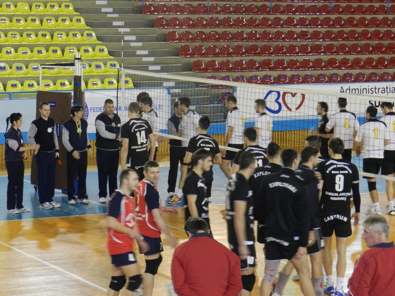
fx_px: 1312
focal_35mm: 115
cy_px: 148
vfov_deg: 12.9
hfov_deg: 17.1
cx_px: 198
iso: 500
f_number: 4.8
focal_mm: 20.5
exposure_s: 1/30
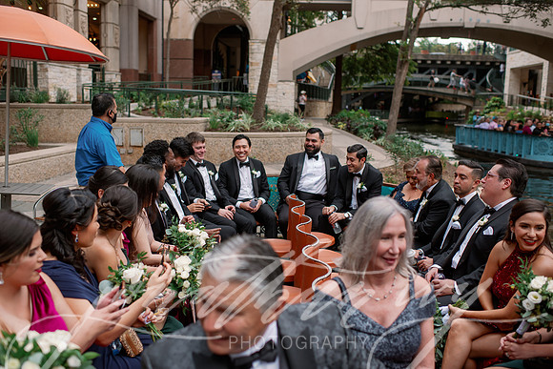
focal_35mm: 35
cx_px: 276
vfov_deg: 37.9
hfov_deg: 54.4
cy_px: 184
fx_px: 538
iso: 200
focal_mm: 35
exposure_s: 1/1000
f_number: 2.8
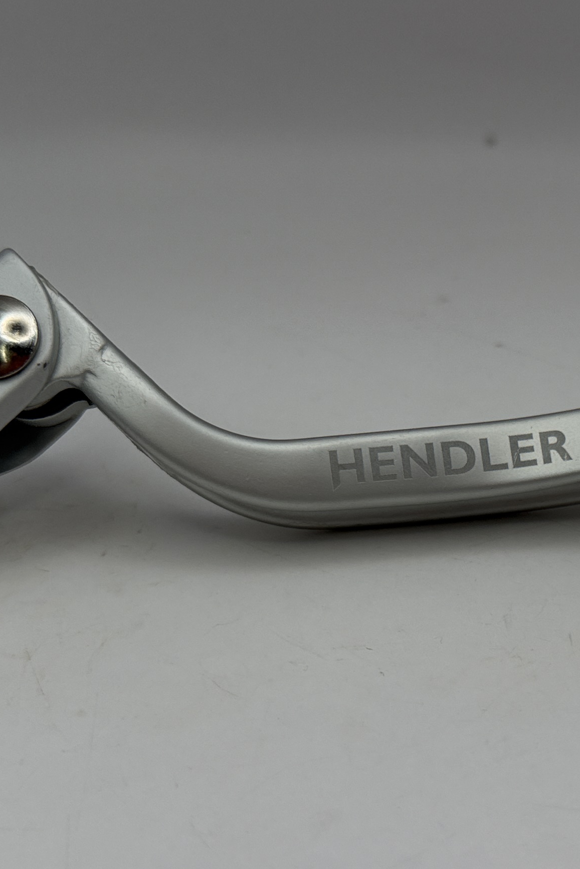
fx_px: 1401
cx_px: 461
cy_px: 481
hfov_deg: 23.1
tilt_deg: -32.4
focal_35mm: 58
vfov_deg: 34.4
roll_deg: -0.5
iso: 80
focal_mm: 6.76
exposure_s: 1/2703
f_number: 1.78
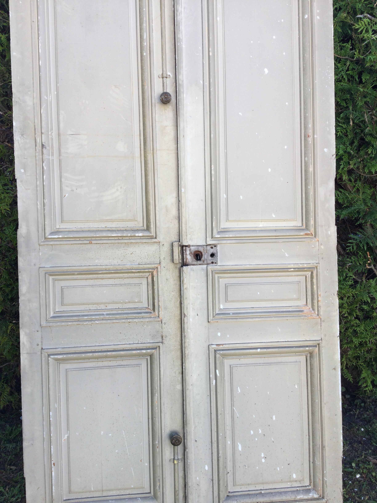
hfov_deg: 45.4
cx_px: 188
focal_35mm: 31
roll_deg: -1.2
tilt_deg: -13.3
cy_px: 252
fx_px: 450
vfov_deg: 58.4
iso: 25
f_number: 2.4
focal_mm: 3.3
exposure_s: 1/109
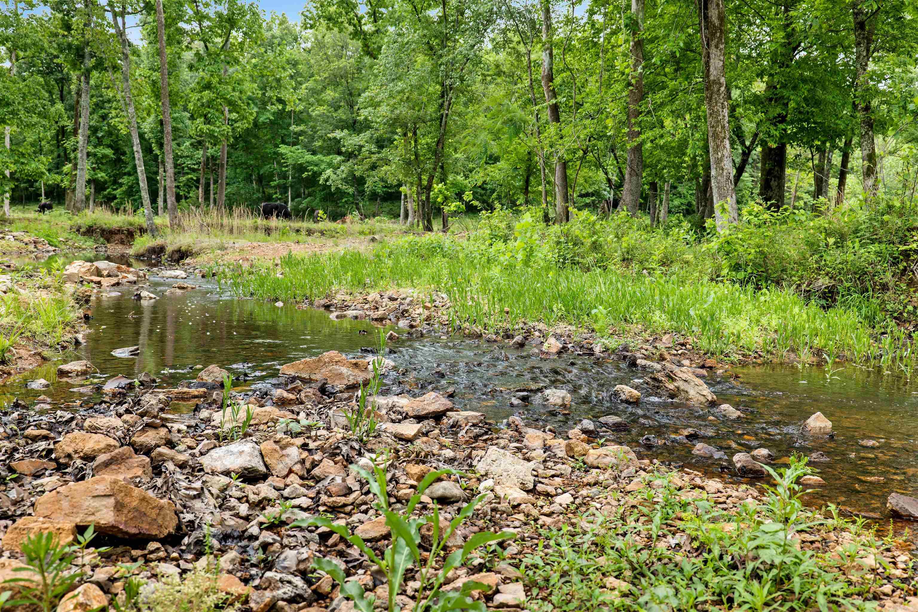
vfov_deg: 37.9
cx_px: 459
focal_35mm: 35
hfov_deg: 54.4
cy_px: 306
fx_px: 892
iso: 200
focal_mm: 35
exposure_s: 1/80
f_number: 5.6
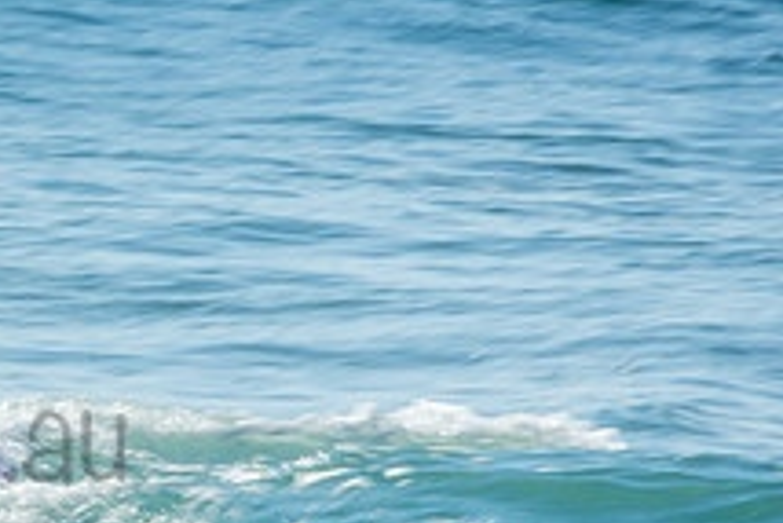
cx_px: -260
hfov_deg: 1.6
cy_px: 397
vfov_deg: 1.1
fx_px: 28271
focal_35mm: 1299
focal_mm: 320
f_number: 25
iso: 100
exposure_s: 1/30
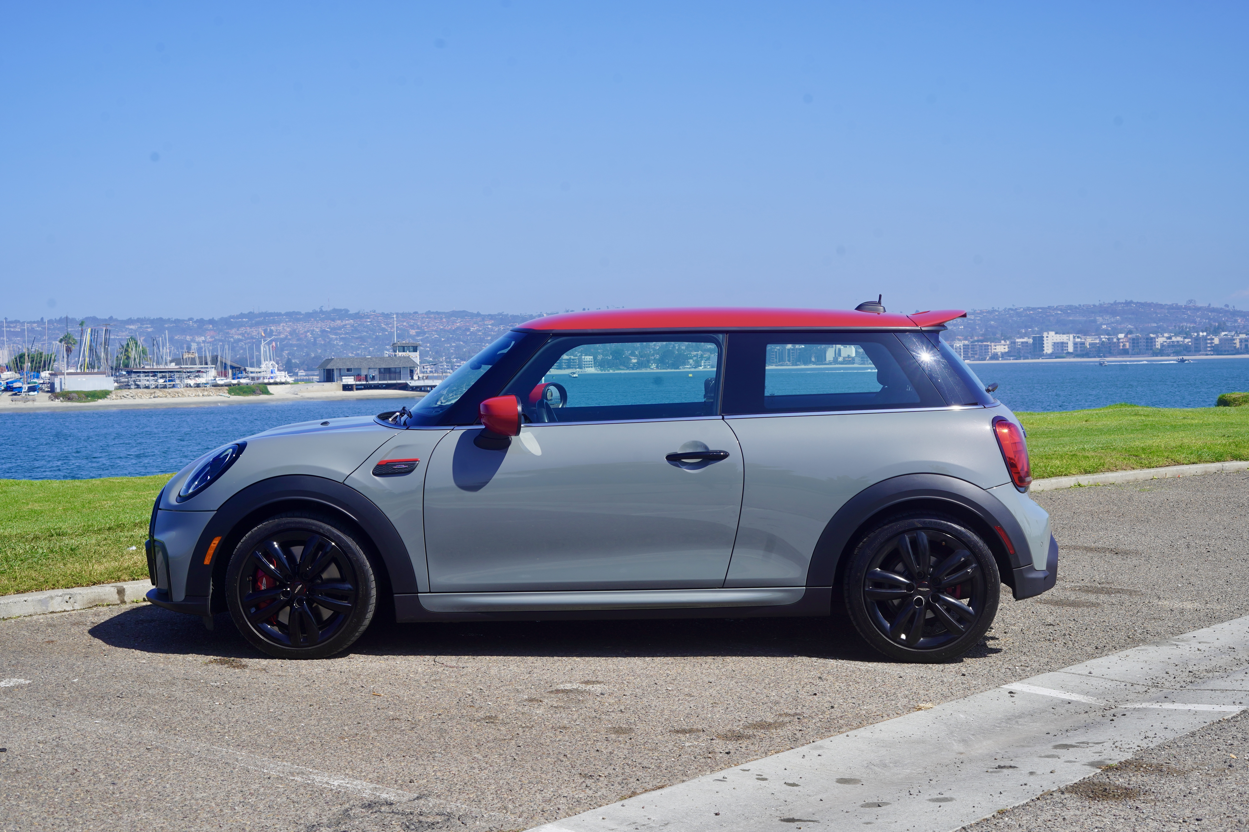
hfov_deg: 39.6
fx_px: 1735
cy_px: 416
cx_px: 624
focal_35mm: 50
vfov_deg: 27.0
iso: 100
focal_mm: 50
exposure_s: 1/160
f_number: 10
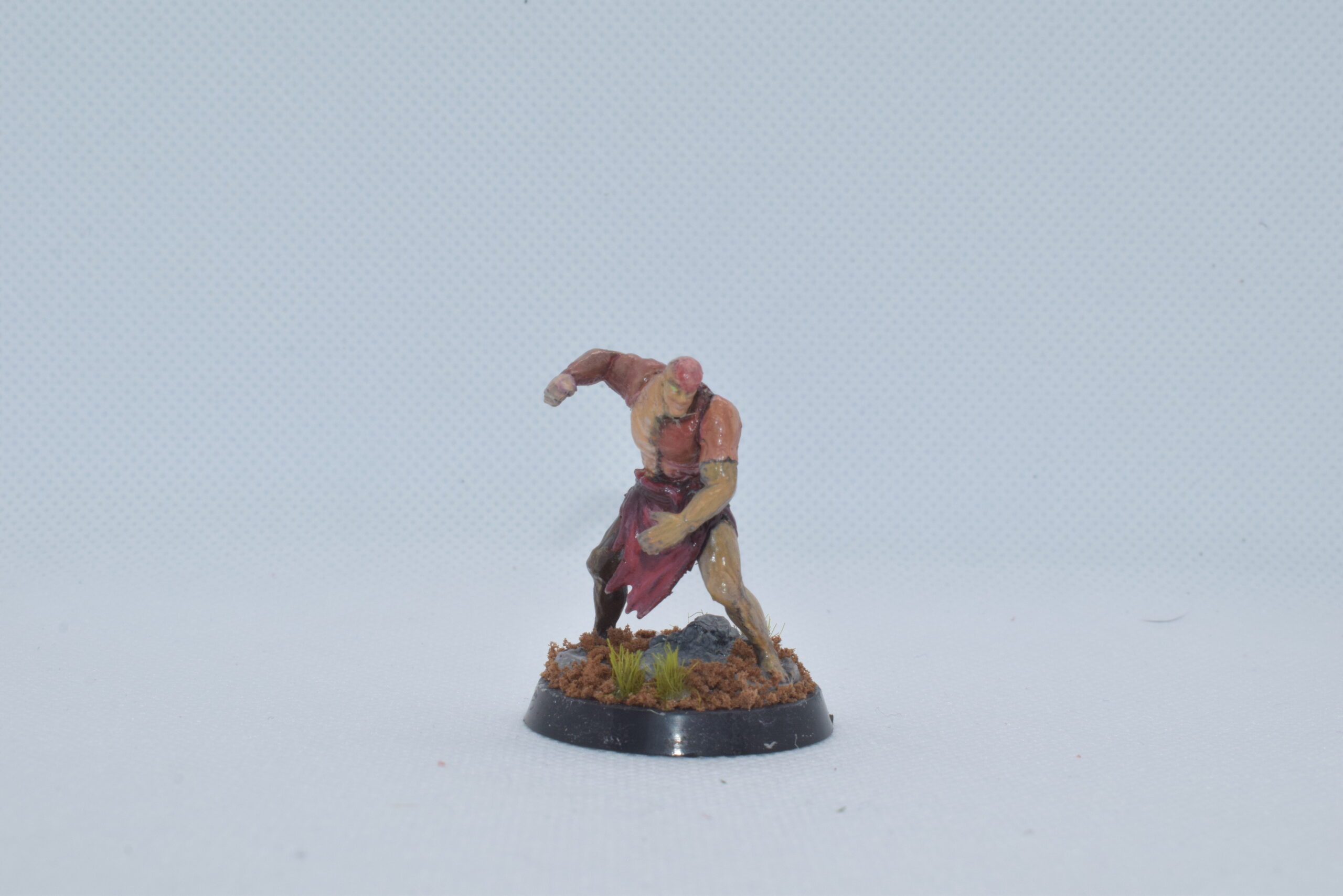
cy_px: 448
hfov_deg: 33.4
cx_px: 672
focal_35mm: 60
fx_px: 2238
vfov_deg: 22.6
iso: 800
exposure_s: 1/125
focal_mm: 40
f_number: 20
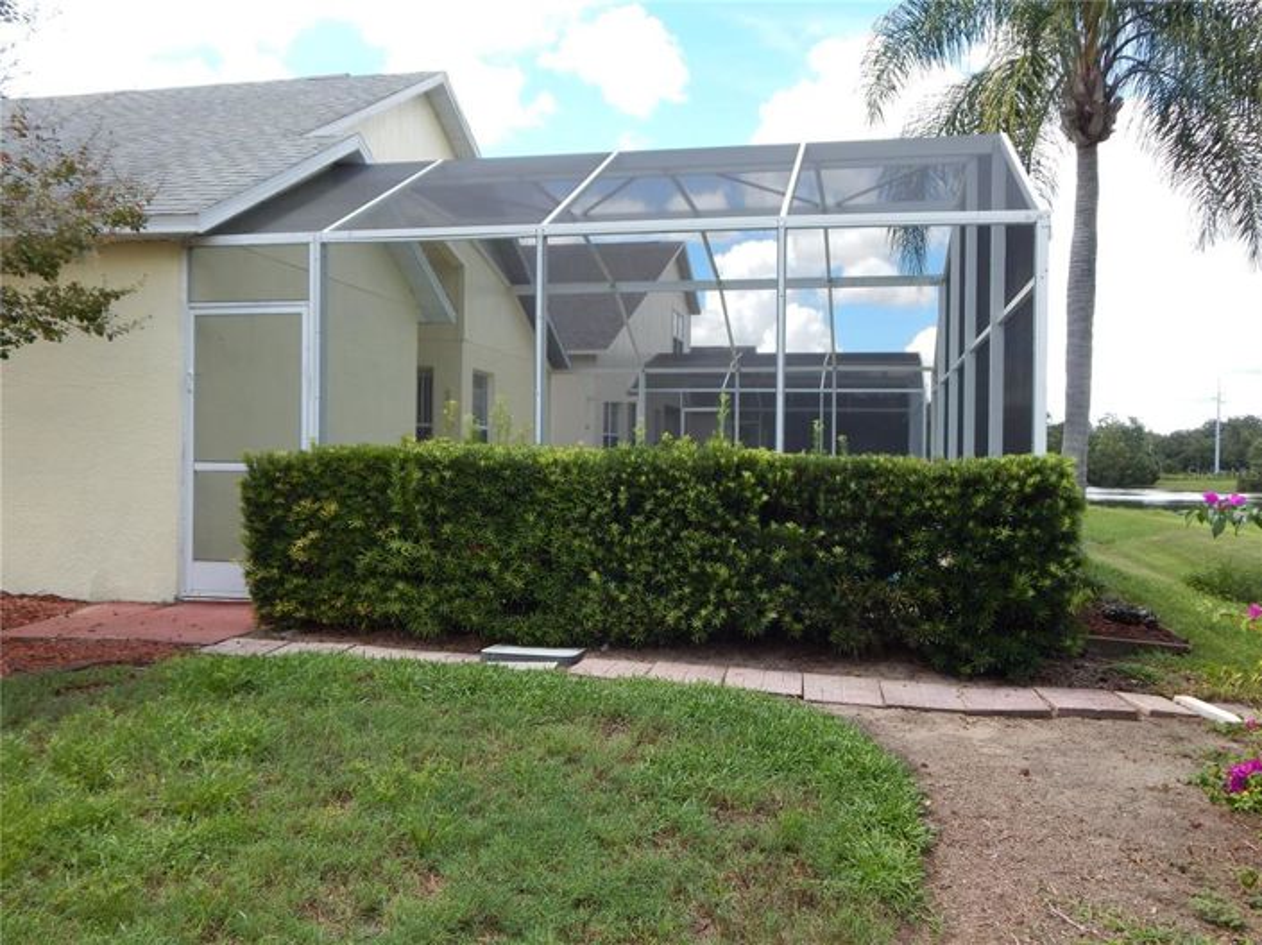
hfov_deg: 58.4
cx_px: 631
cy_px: 472
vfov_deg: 45.4
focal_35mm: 31
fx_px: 1130
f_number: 3.2
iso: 125
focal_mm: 5.6
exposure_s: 1/640
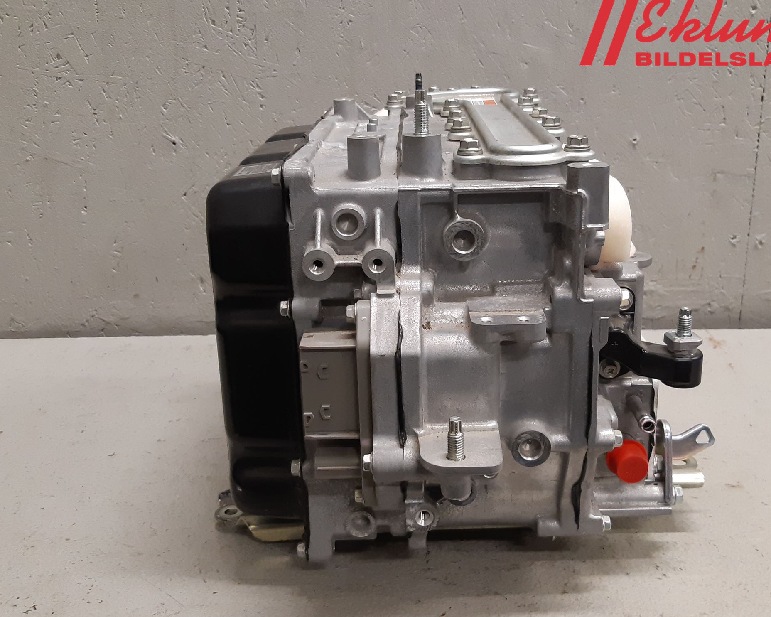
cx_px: 409
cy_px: 315
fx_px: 639
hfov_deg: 62.2
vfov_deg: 51.5
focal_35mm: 28
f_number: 1.7
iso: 160
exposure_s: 1/50
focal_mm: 3.93
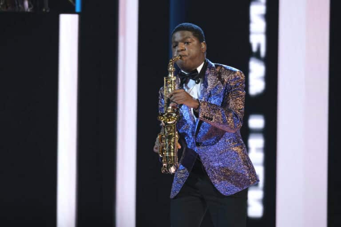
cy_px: 114
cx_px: 170
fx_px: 3845
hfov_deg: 5.1
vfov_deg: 3.4
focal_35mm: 406
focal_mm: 270.6
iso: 5000
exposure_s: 1/160
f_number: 5.6
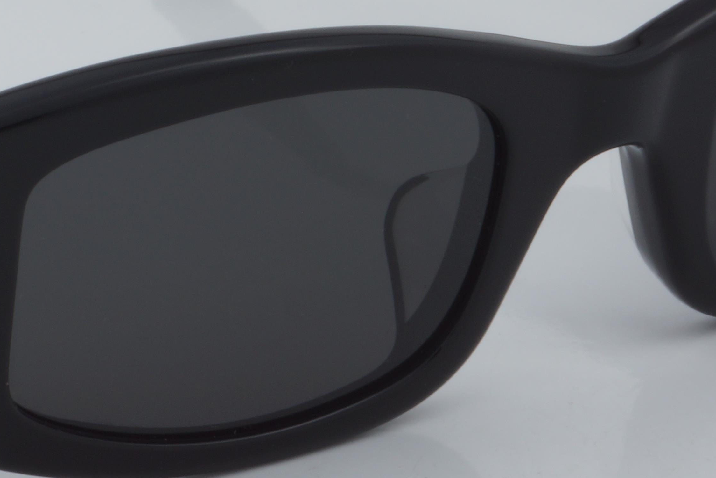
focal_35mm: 200
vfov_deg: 6.9
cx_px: 172
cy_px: 81
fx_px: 3977
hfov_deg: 10.3
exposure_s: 1/4
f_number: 32
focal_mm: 50
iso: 100
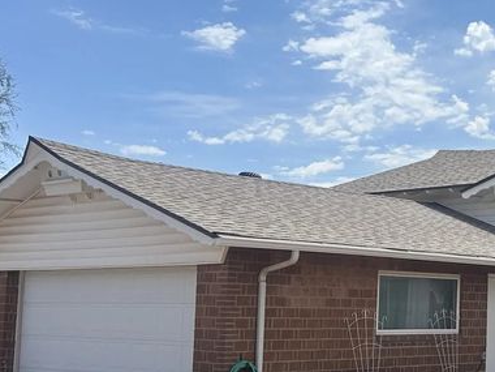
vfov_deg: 21.0
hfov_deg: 25.8
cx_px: 539
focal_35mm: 70
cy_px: 228
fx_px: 1001
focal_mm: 5.7
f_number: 1.5
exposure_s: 1/7463
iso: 50
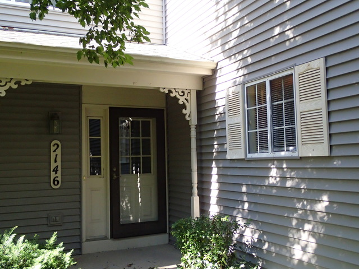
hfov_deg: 49.0
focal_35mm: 38
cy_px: 134
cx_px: 180
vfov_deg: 37.7
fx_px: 394
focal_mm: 6.86
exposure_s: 1/500
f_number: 2.7
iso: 640
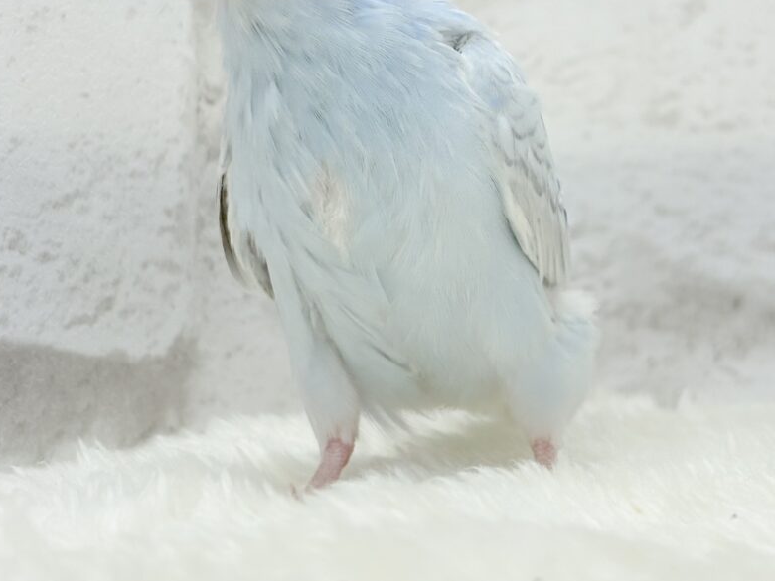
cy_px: 153
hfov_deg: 24.4
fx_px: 1791
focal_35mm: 80
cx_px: 441
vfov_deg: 18.3
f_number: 1.6
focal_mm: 5.96
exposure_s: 1/100
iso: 50
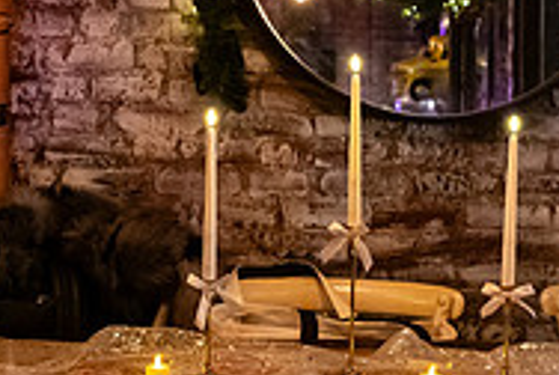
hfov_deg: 25.3
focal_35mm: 80
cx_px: 348
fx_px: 1244
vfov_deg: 17.1
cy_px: 131
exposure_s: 1/100
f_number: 2.8
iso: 3200
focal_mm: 24
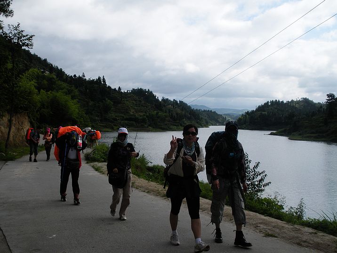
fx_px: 428
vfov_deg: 32.9
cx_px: 168
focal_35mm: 44
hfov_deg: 42.9
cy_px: 126
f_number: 4
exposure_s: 1/520
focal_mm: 7.7
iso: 64
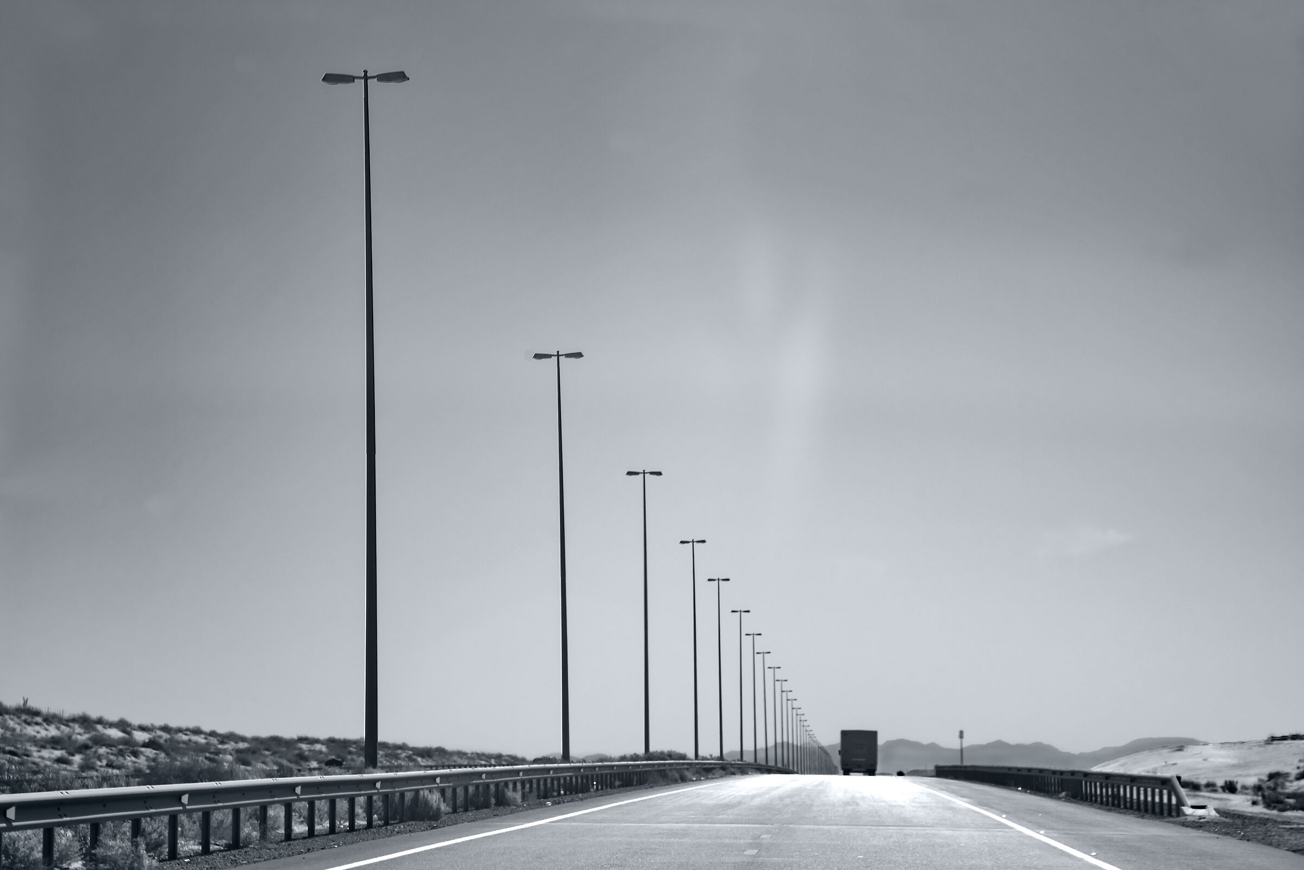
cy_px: 435
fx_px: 3804
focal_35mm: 105
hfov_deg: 19.4
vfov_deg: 13.1
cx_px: 652
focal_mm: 105
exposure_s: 1/400
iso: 100
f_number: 9
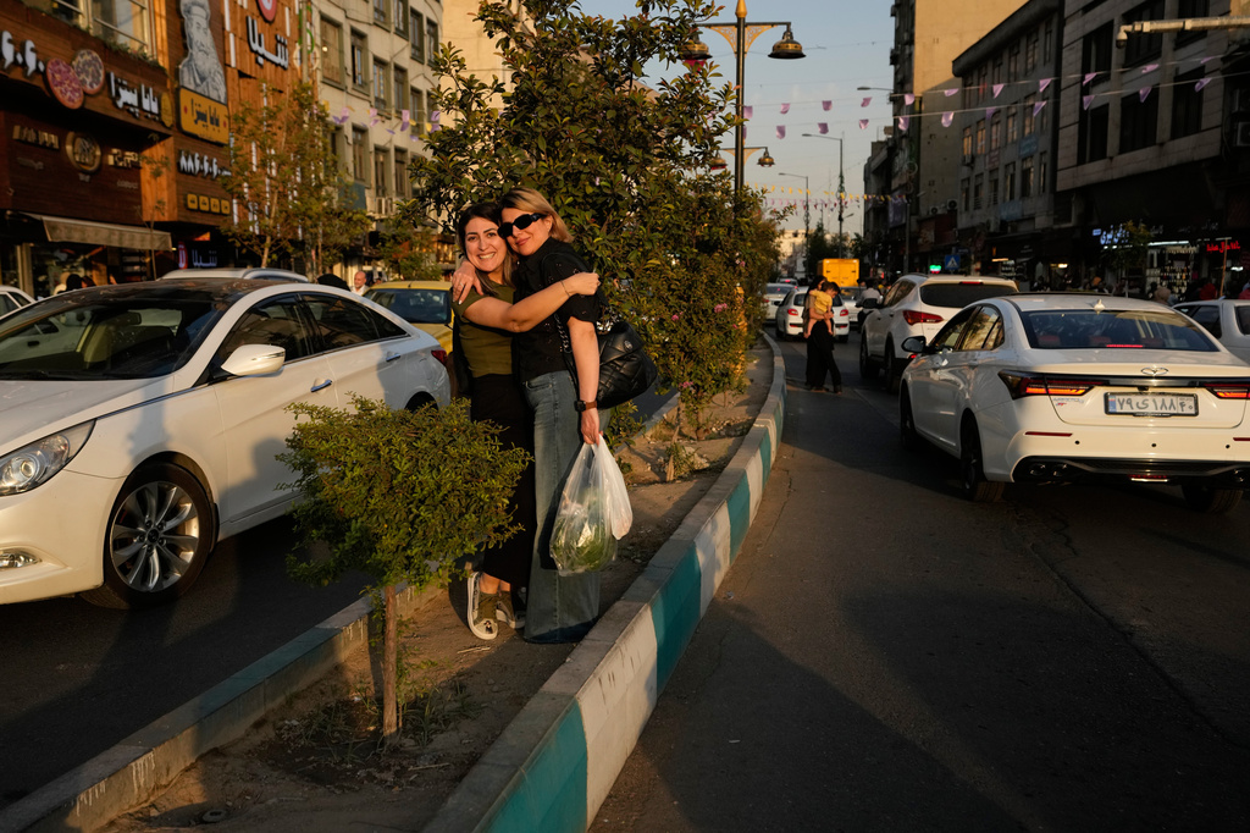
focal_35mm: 35
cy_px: 416
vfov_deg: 37.8
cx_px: 625
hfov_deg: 54.4
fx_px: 1215
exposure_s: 1/6400
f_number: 4
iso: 1000
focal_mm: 35
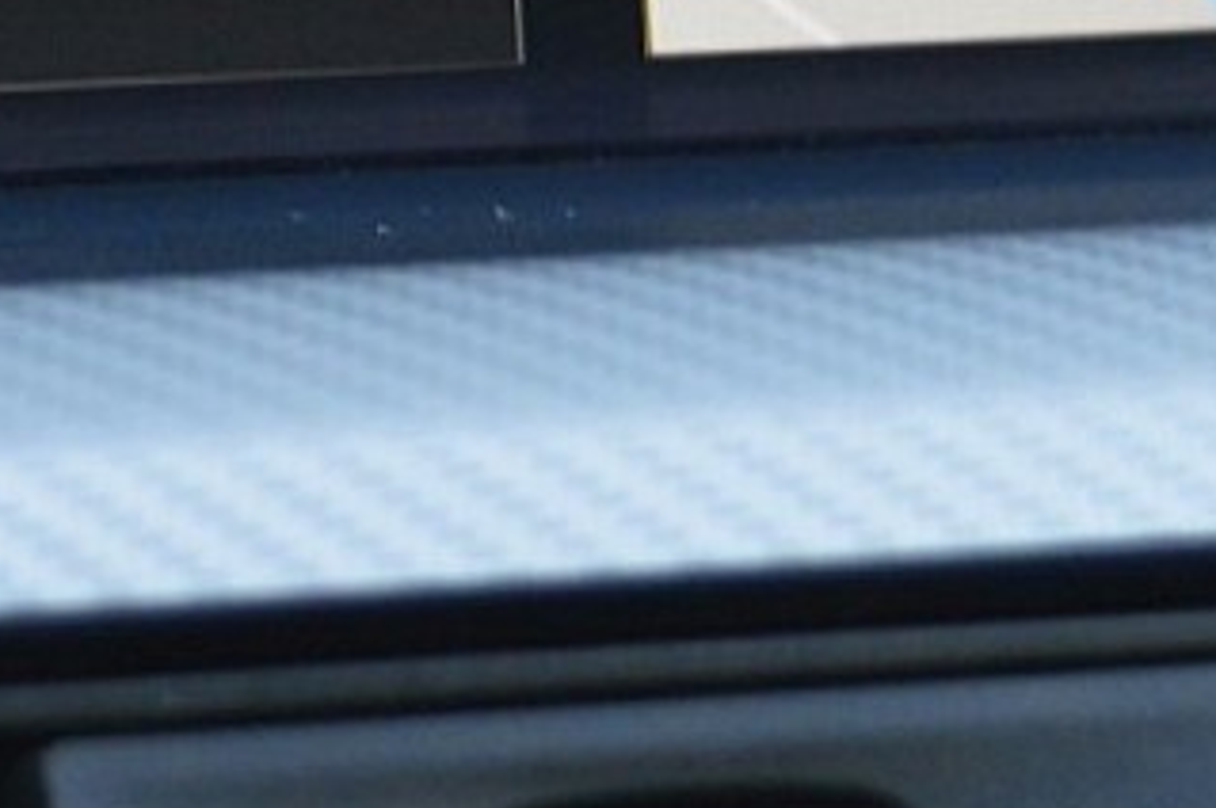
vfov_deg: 4.4
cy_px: -926
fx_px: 10291
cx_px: -301
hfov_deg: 6.7
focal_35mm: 305
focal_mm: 40
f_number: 4.8
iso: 800
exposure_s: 1/40
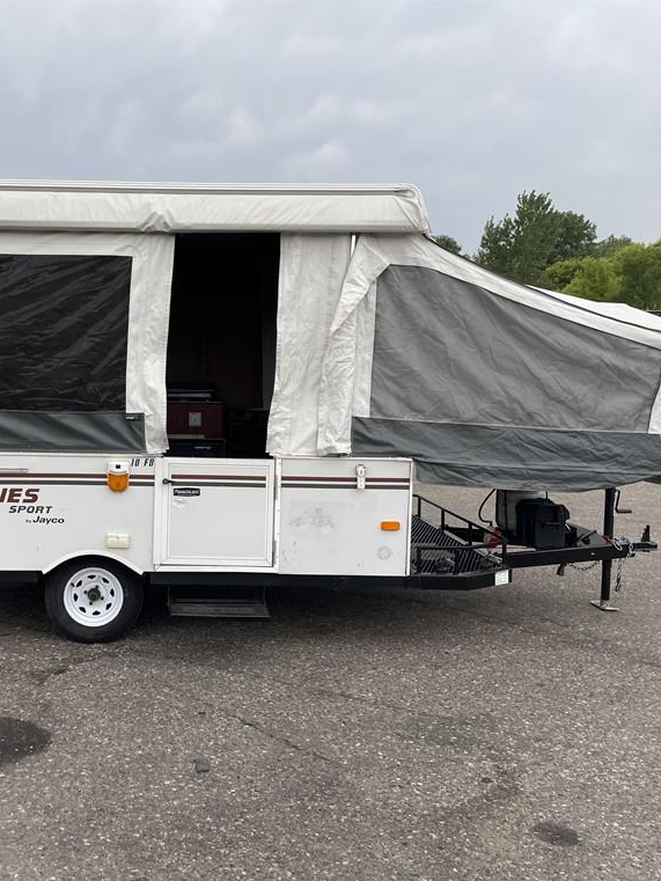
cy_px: 440
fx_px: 891
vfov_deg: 52.6
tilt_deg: -3.9
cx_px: 144
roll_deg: -0.4
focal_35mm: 35
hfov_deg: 39.3
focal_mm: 4.2
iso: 32
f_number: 1.6
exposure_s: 1/428
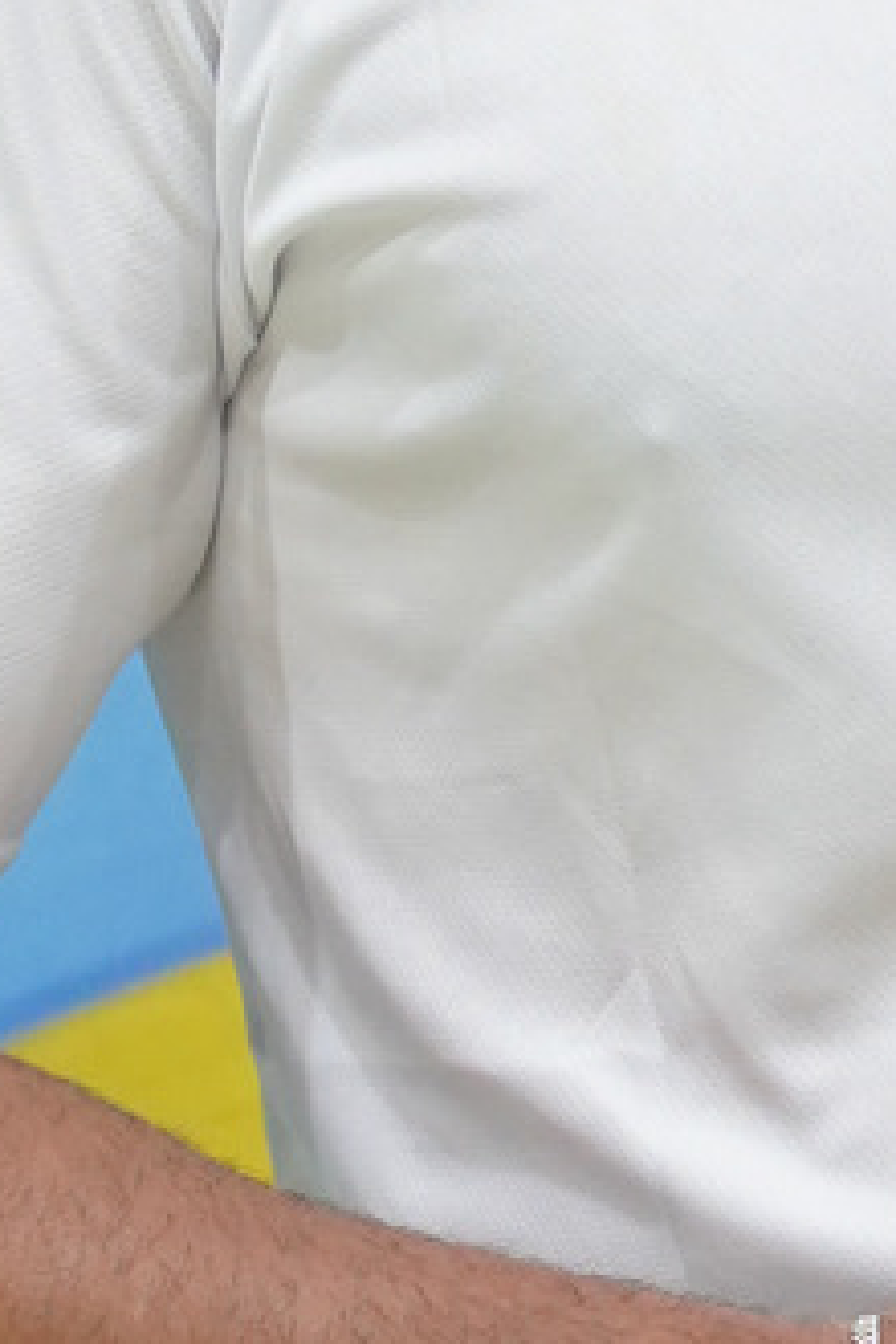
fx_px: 11871
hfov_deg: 4.3
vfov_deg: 6.4
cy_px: -159
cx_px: 1030
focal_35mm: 318
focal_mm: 70
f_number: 4
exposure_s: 1/160
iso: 2500
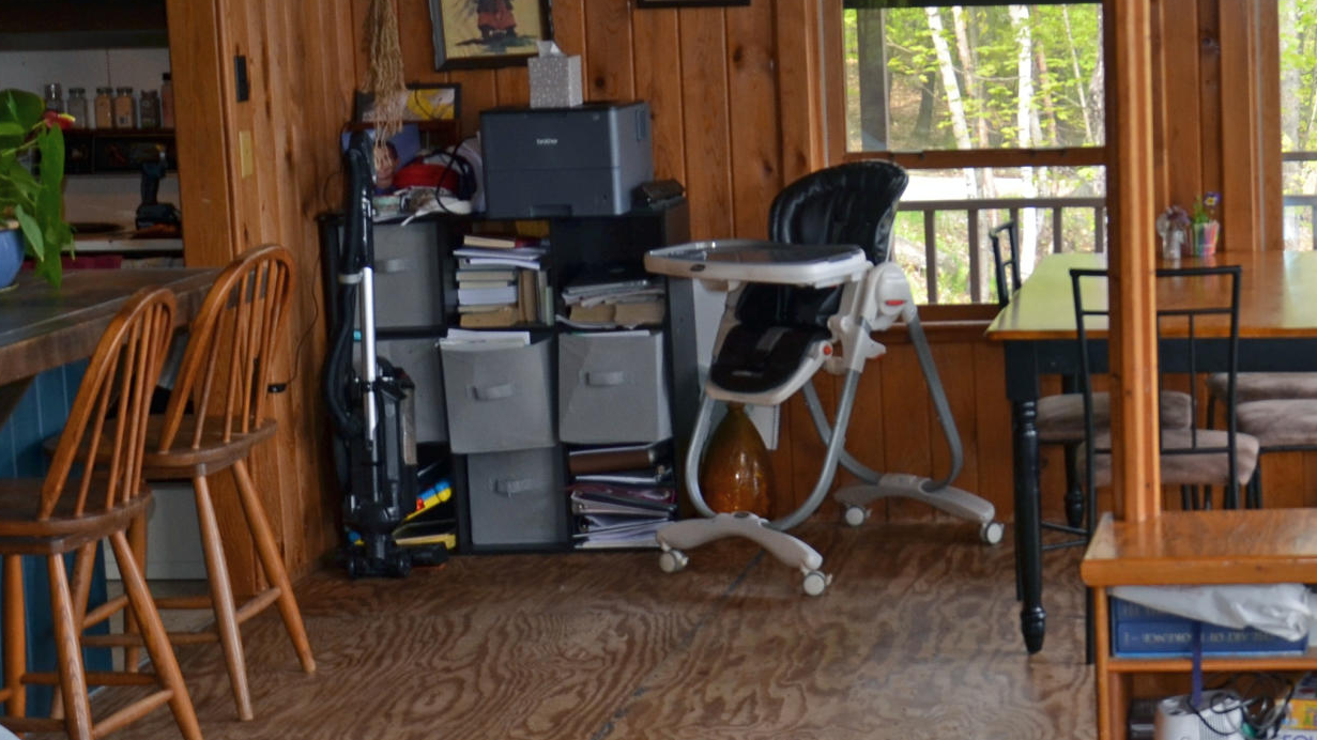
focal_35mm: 80
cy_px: 304
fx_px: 2803
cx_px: 1333
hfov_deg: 25.1
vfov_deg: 15.0
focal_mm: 21
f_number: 3.8
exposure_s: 1/125
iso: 200
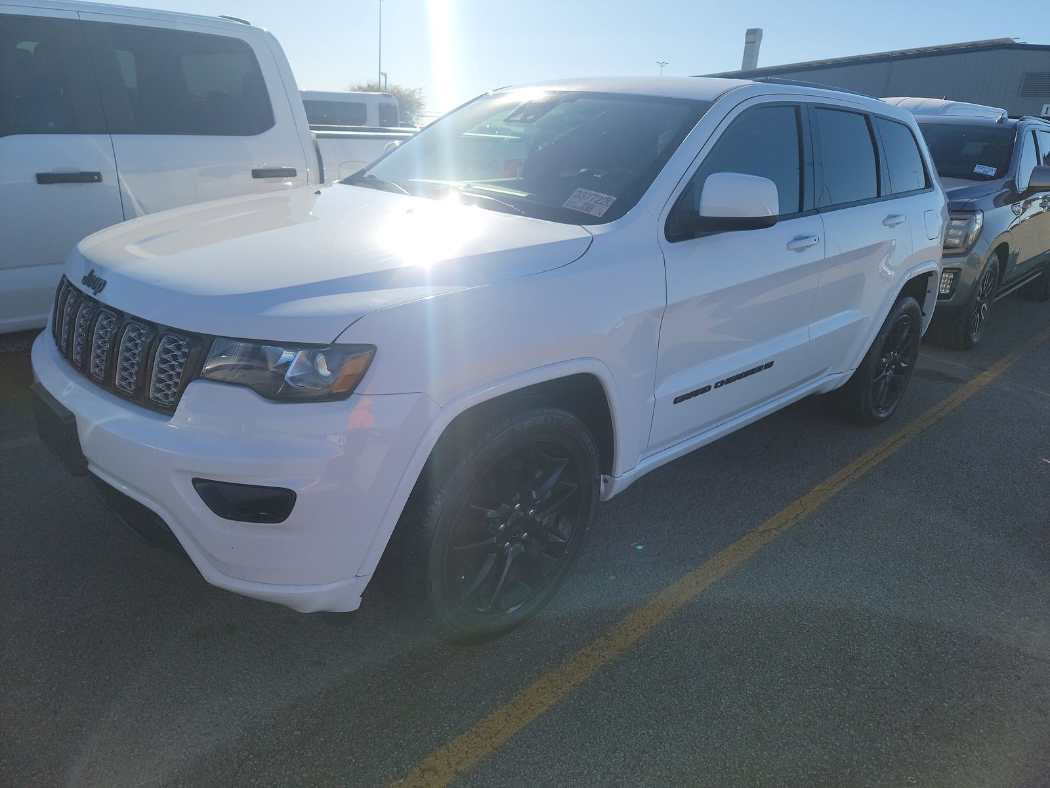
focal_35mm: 24
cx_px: 525
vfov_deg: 56.8
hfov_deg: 71.6
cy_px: 394
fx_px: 728
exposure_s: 1/939
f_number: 1.8
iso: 50
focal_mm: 6.7
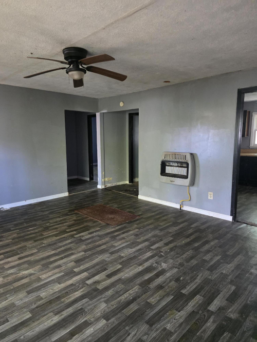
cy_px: 171
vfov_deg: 73.9
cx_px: 128
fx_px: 228
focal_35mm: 23
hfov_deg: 58.9
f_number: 1.7
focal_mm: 6.3
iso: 1250
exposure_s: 1/60
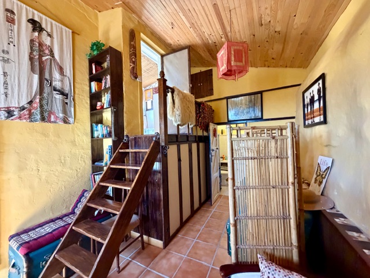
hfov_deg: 102.1
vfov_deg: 85.7
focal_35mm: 14
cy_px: 139
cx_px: 185
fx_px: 150
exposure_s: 1/60
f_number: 2.2
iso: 800
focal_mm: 2.22
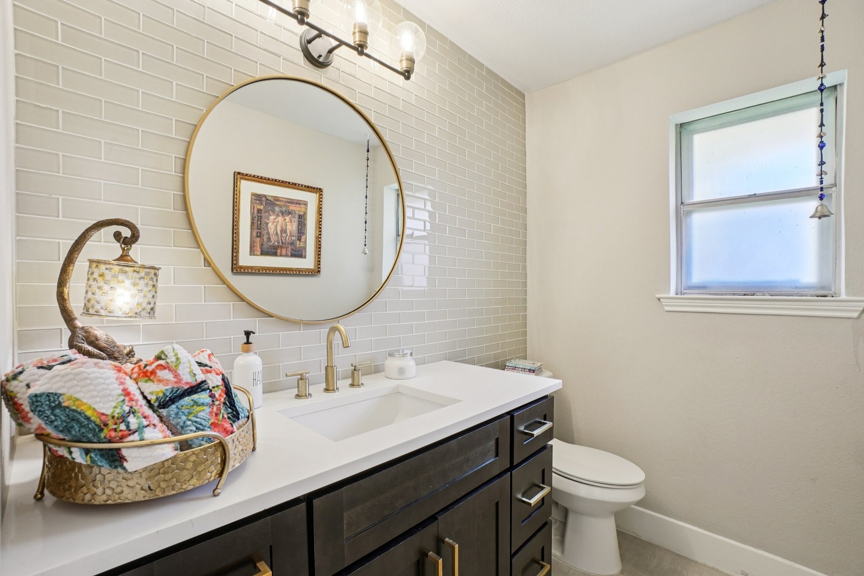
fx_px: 360
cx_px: 432
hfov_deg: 100.4
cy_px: 288
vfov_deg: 77.3
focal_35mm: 15
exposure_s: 1/20
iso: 400
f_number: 8
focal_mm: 10
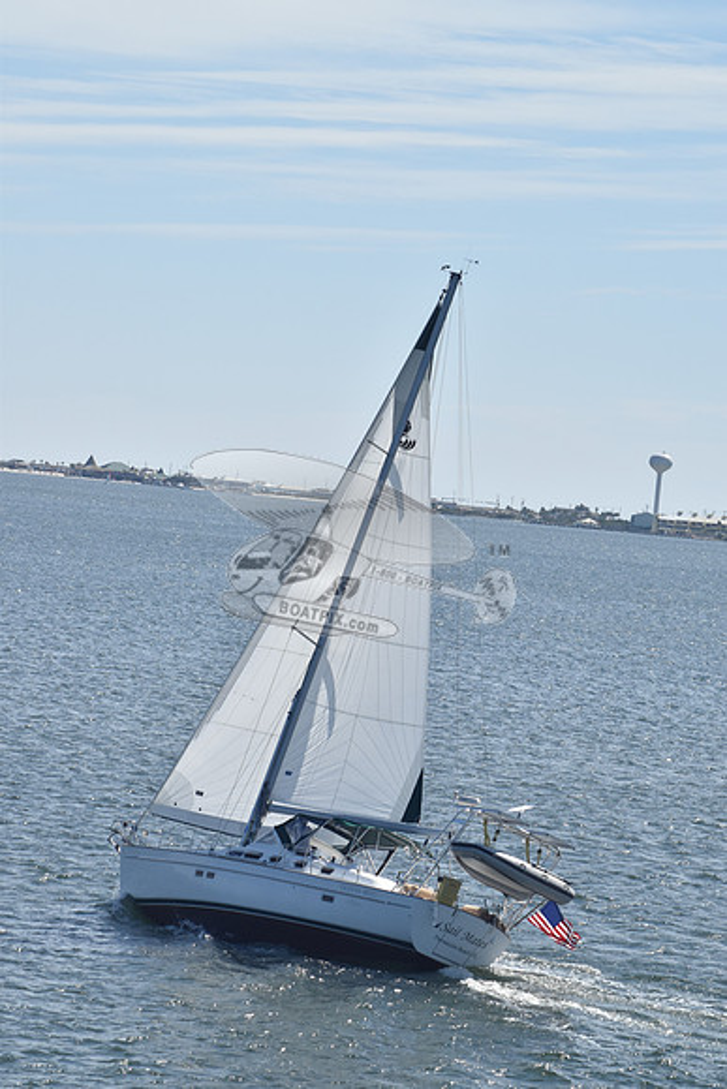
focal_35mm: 165
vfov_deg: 12.4
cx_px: 364
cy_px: 544
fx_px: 4995
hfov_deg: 8.3
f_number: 11
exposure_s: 1/1000
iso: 400
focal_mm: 110
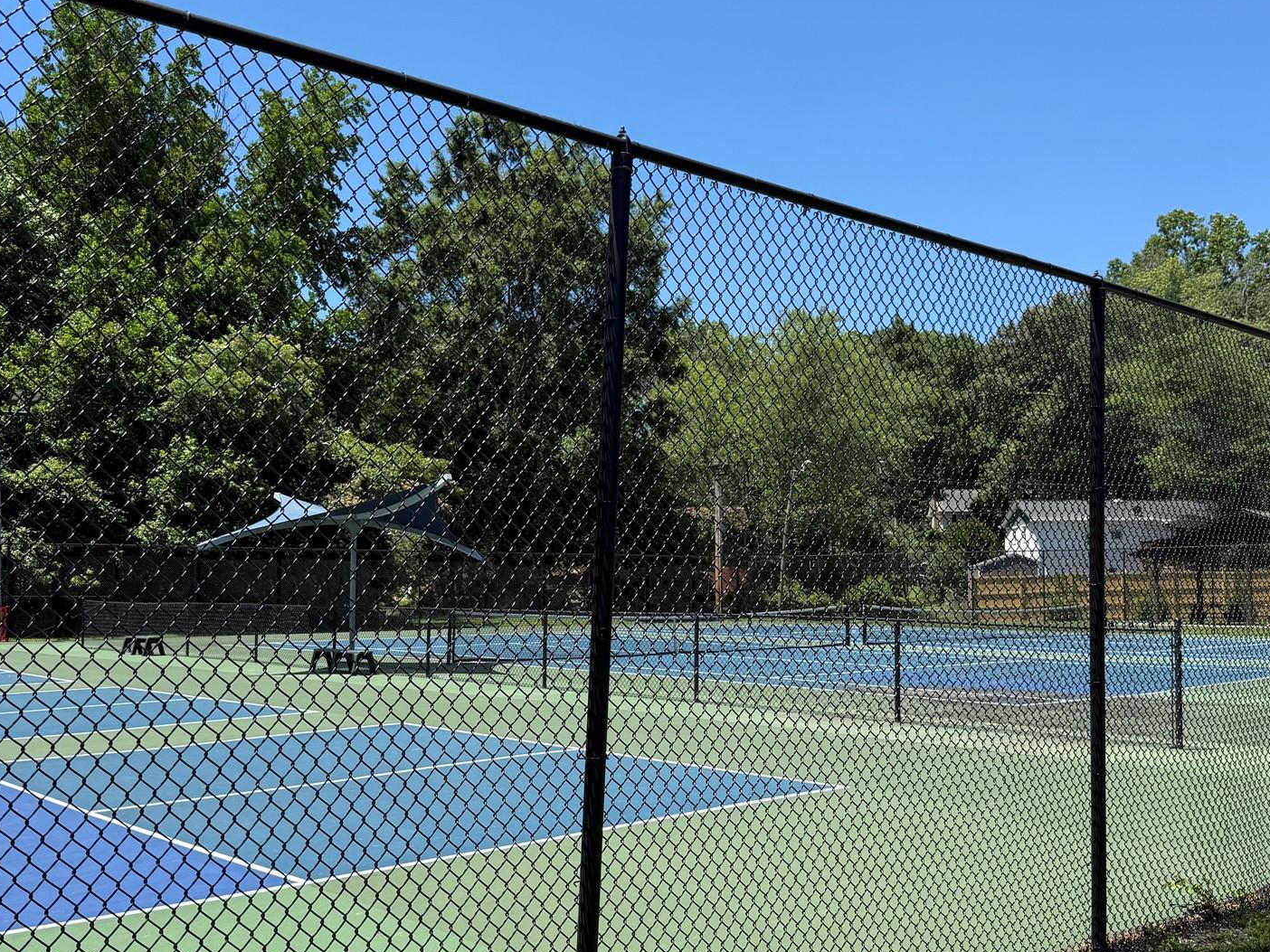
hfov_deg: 52.6
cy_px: 537
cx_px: 595
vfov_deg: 40.6
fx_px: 1284
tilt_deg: +2.9
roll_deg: -0.7
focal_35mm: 35
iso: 80
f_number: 1.78
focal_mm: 6.76
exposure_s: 1/2445
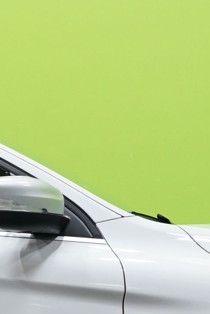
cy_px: 300
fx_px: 1845
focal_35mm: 211
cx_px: -176
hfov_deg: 6.4
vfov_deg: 9.7
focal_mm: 38
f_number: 5.6
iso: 800
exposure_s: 1/25
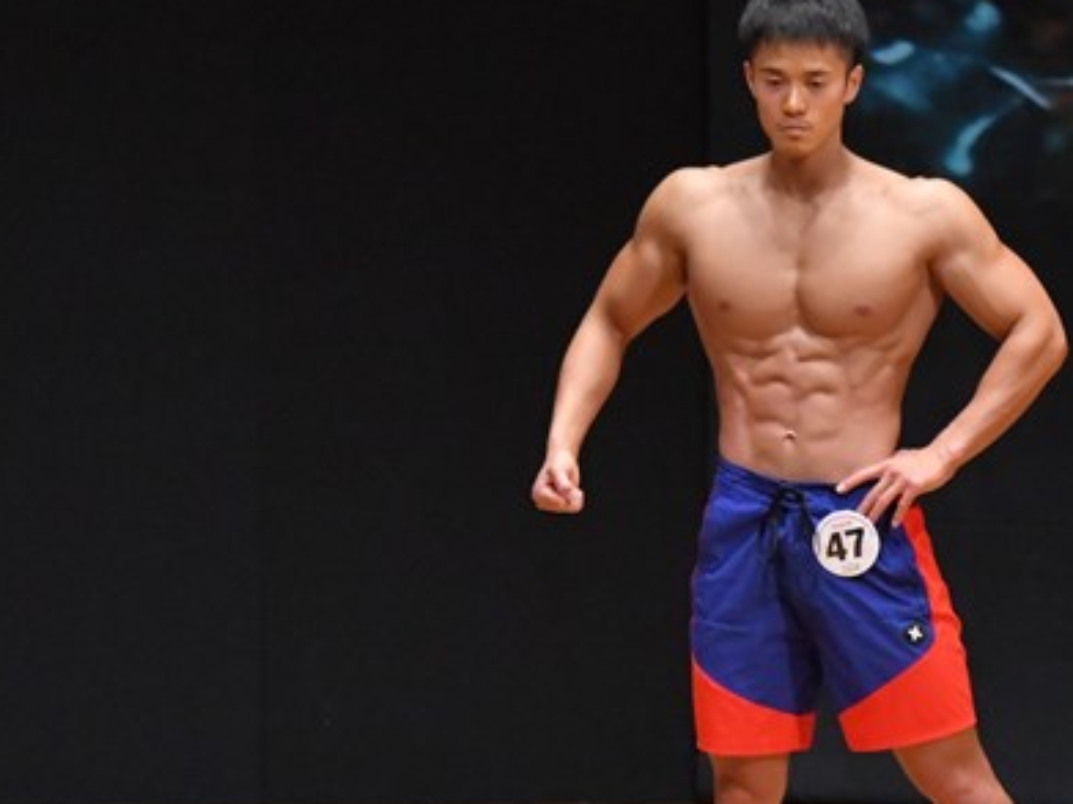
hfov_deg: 3.8
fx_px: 15959
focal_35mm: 515
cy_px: 582
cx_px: 984
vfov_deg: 2.9
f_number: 5.6
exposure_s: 1/400
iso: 8000
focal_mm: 180
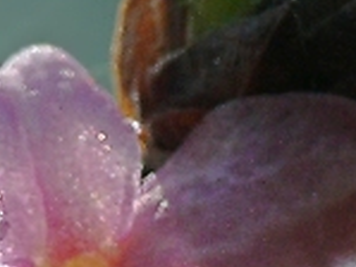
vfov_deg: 1.7
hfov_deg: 2.3
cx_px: 308
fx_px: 8924
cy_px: 430
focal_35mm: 867
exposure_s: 1/125
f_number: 5
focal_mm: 27.3
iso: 100
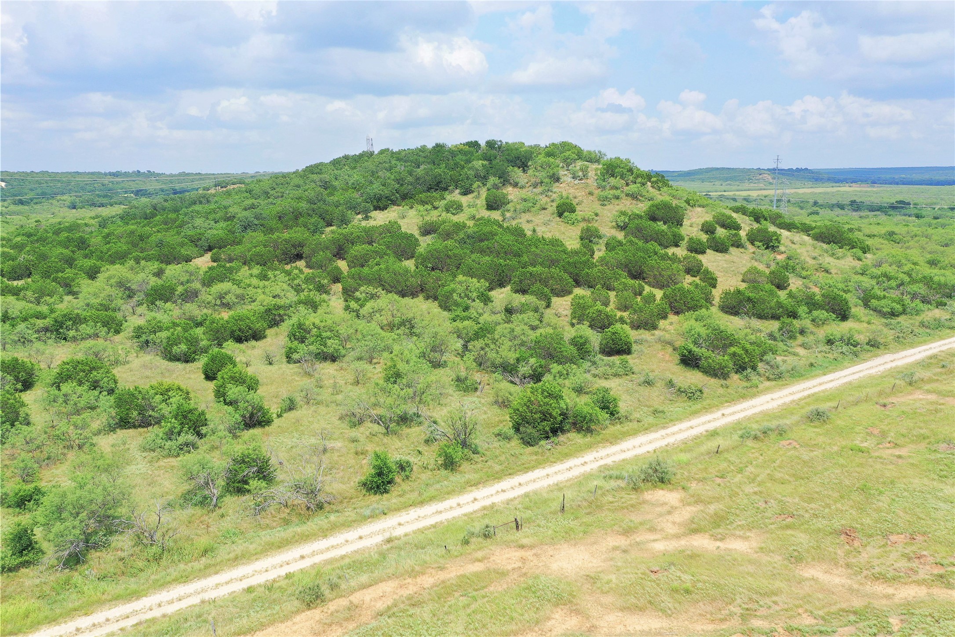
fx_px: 743
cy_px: 318
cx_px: 478
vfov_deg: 46.4
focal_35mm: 28
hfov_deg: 65.5
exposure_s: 1/400
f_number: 5.6
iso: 100
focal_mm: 10.26
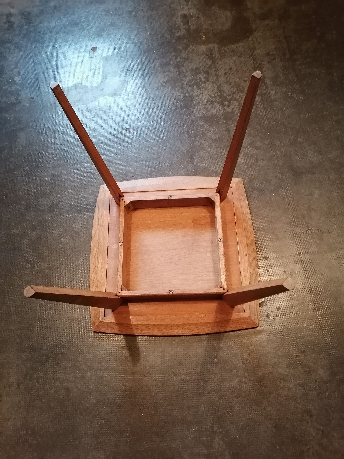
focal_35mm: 27
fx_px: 358
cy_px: 230
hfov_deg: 51.4
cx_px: 172
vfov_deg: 65.3
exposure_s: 1/25
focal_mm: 5.3
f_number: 1.8
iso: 1000
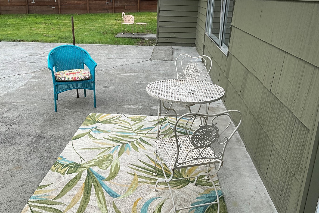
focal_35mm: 35
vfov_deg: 37.8
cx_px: 141
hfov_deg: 54.3
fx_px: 310
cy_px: 99
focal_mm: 3
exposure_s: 1/509
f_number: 1.8
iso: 25
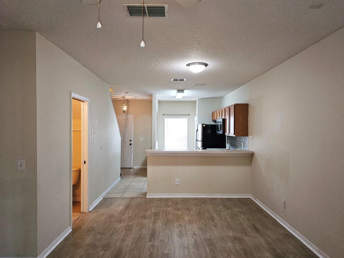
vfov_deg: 54.9
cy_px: 134
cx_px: 179
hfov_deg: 69.4
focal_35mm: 25
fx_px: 248
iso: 100
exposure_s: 1/40
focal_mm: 6.3
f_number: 1.7
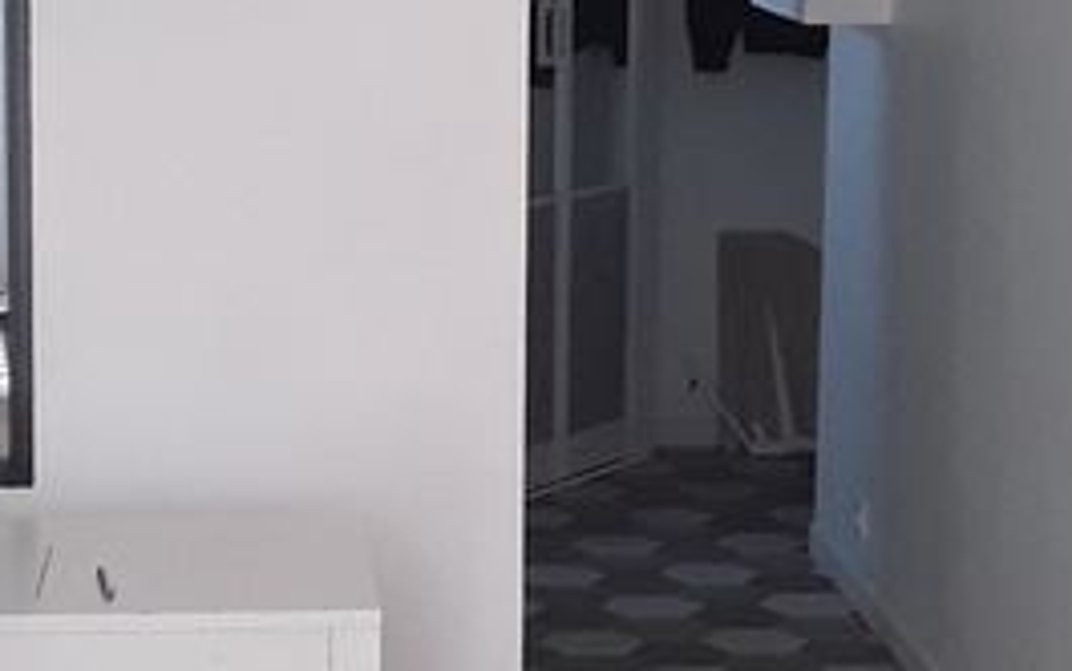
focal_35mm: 108
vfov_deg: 12.1
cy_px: 214
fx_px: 3157
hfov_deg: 19.3
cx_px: 502
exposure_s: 1/50
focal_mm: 2.91
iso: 50
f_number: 1.9
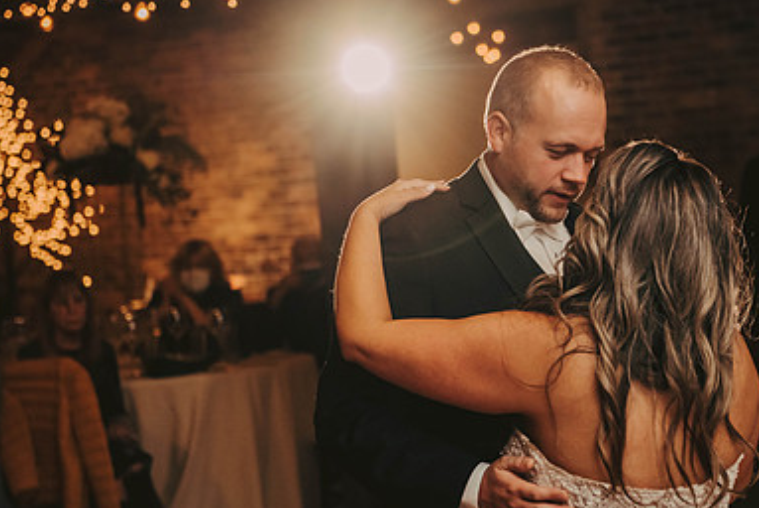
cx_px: 565
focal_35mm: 106
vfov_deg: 12.9
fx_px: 2236
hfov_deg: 19.1
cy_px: 285
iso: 2000
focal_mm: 70
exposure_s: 1/200
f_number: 3.2
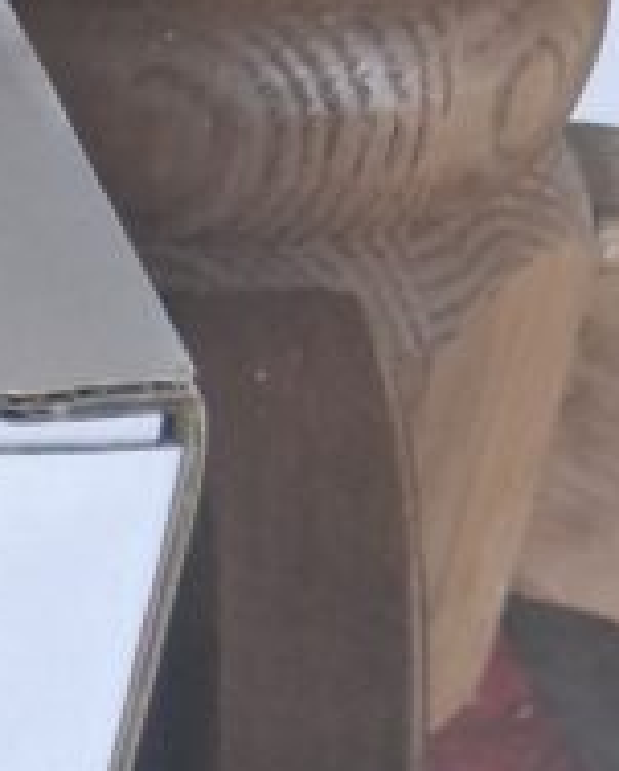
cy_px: 1702
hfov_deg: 9.8
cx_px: -877
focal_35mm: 138
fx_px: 3153
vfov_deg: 11.9
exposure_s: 1/100
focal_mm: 3.98
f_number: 1.8
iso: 125
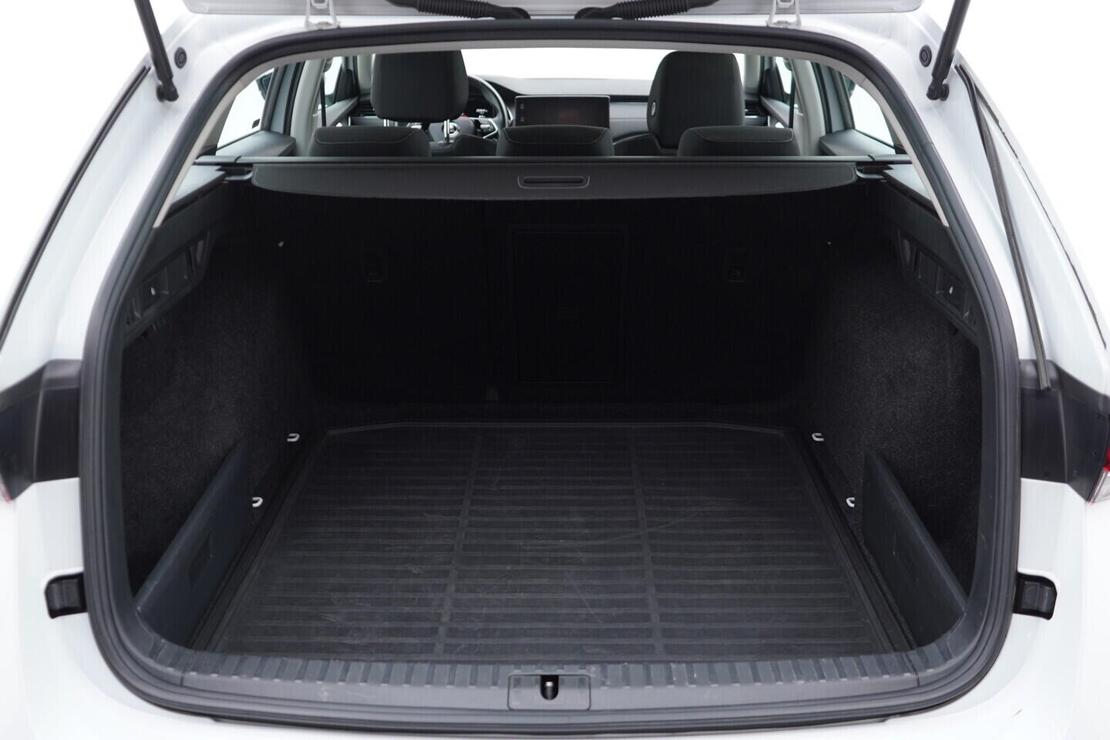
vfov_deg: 36.9
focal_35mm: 36
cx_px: 555
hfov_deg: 53.1
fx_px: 1110
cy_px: 370
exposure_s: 1/40
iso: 200
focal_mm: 24
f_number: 2.8
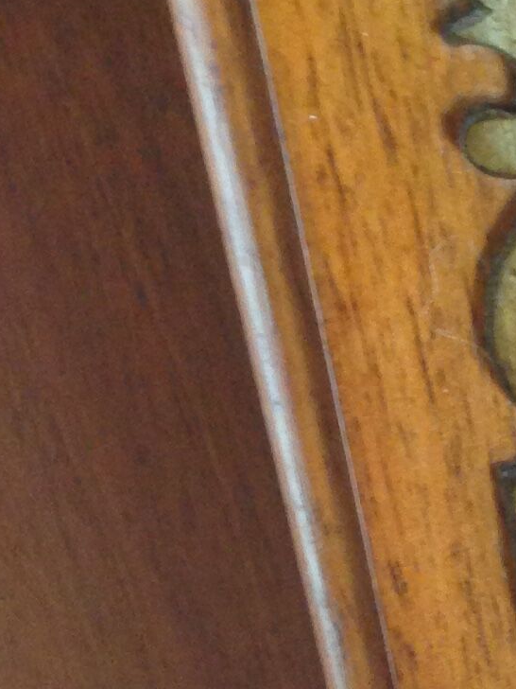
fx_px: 2942
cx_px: 1011
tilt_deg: -51.1
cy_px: 780
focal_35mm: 148
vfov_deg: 13.1
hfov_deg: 9.4
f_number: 2.4
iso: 125
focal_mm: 4.12
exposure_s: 1/20
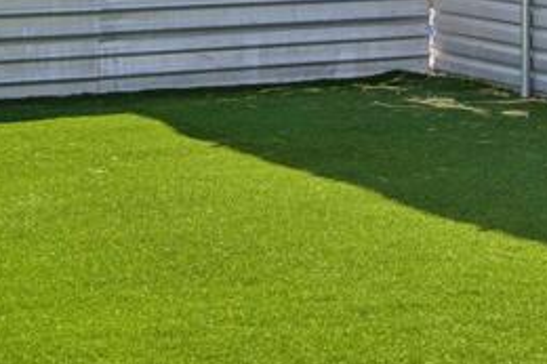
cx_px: 1031
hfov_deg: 14.8
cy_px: -130
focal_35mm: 118
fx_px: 1792
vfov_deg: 11.3
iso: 100
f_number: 8
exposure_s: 1/200
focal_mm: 30
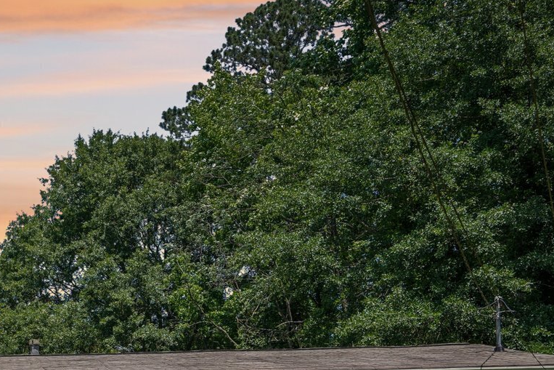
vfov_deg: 14.0
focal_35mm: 94
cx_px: -54
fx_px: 1447
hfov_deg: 20.7
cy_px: 484
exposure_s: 1/60
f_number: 8
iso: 100
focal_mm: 35
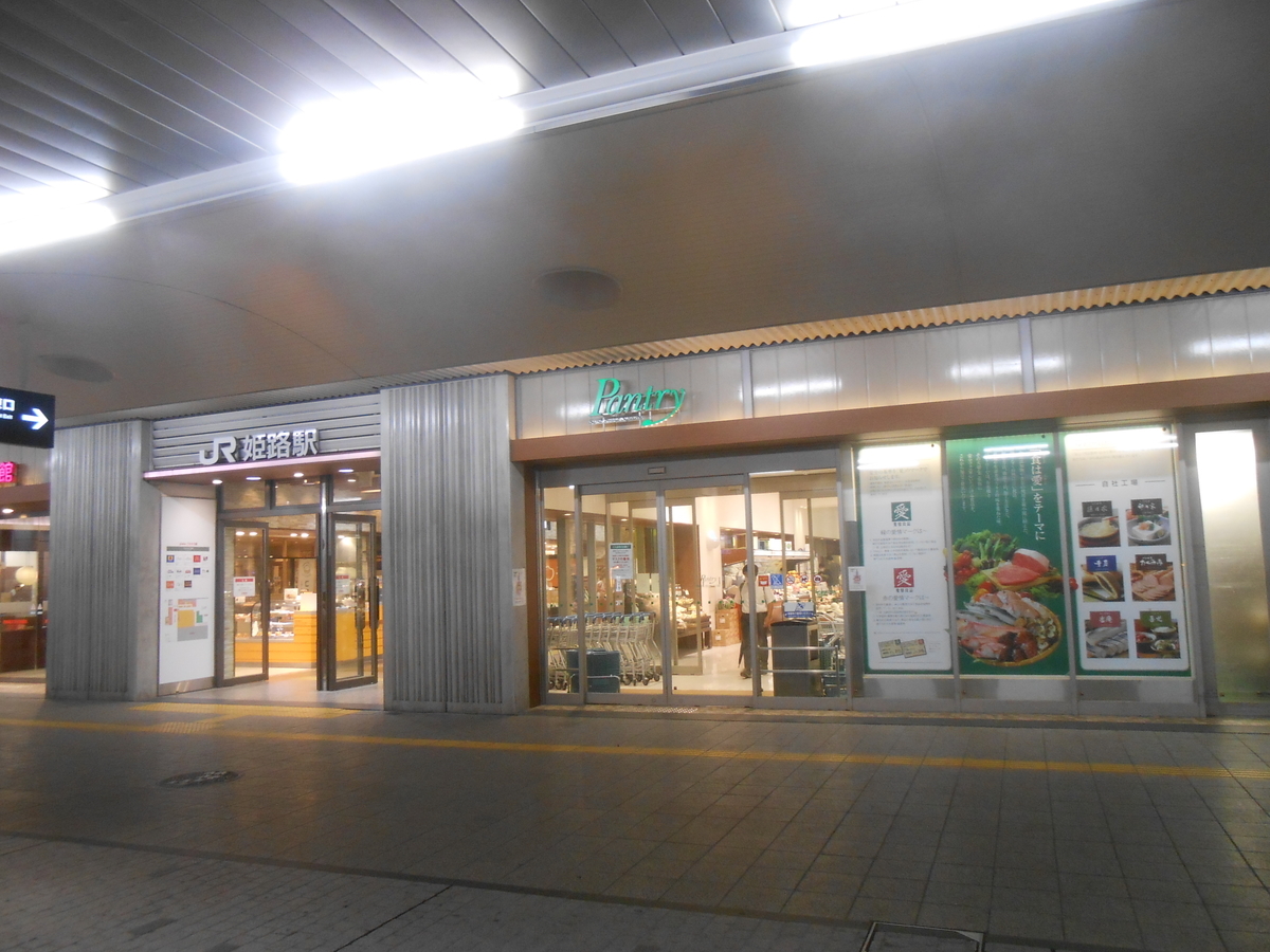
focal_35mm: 26
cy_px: 476
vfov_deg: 53.1
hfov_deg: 67.3
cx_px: 635
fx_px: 954
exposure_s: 1/30
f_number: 3.5
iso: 320
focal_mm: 4.6
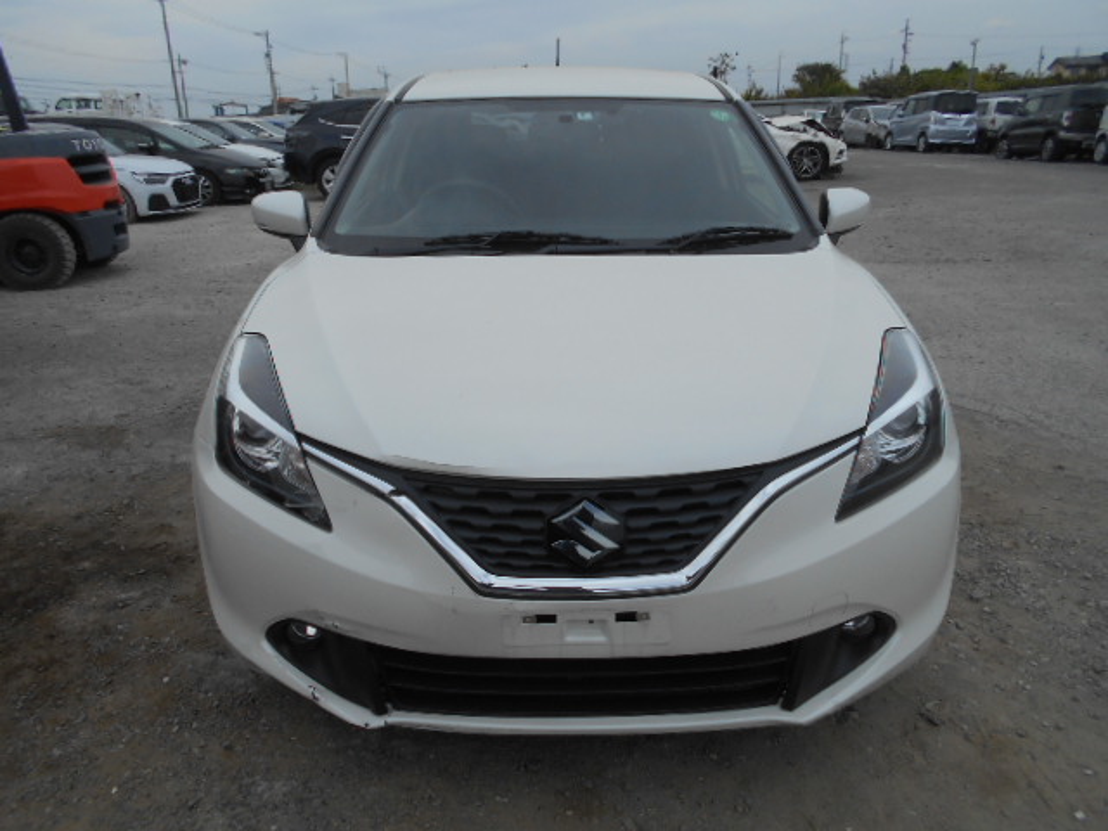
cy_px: 416
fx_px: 832
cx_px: 554
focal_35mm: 26
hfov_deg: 67.3
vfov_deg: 53.1
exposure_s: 1/1600
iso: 80
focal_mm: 4.6
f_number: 3.2
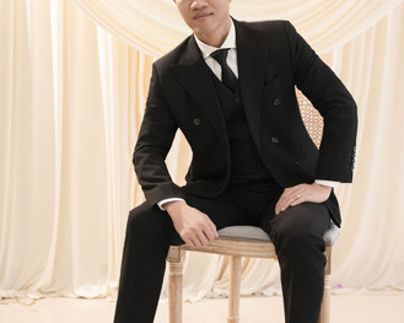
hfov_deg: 28.0
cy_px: 149
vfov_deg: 22.5
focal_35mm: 68
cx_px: 204
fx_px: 811
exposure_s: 1/160
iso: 320
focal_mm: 47.6
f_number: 2.8
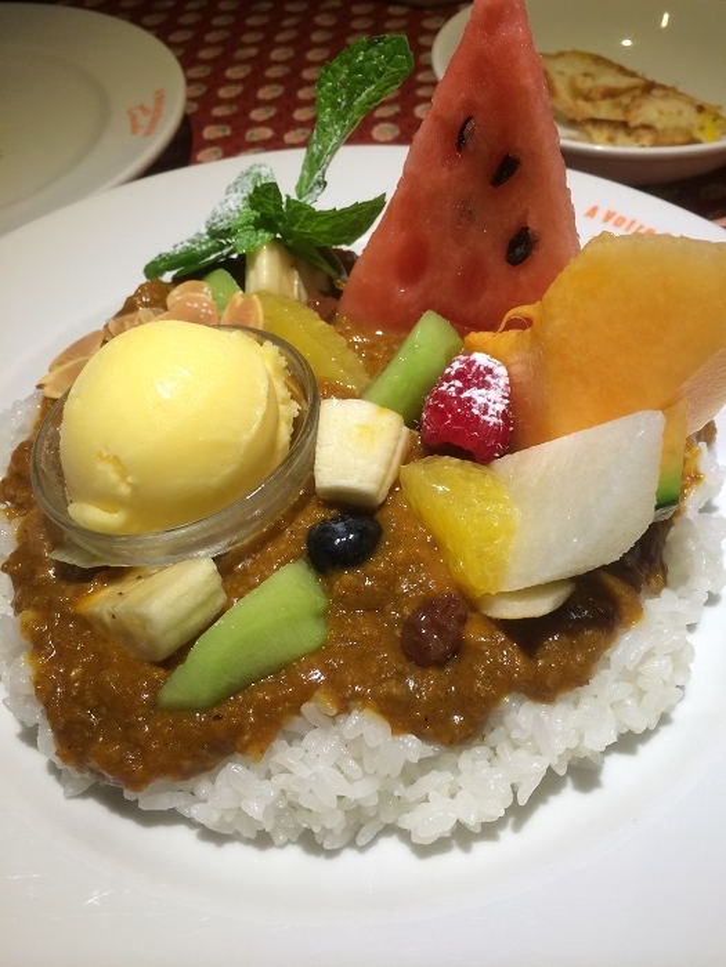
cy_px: 484
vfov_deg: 60.0
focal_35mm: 30
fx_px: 839
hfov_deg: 46.8
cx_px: 363
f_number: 2.2
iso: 40
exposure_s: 1/33
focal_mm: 4.12
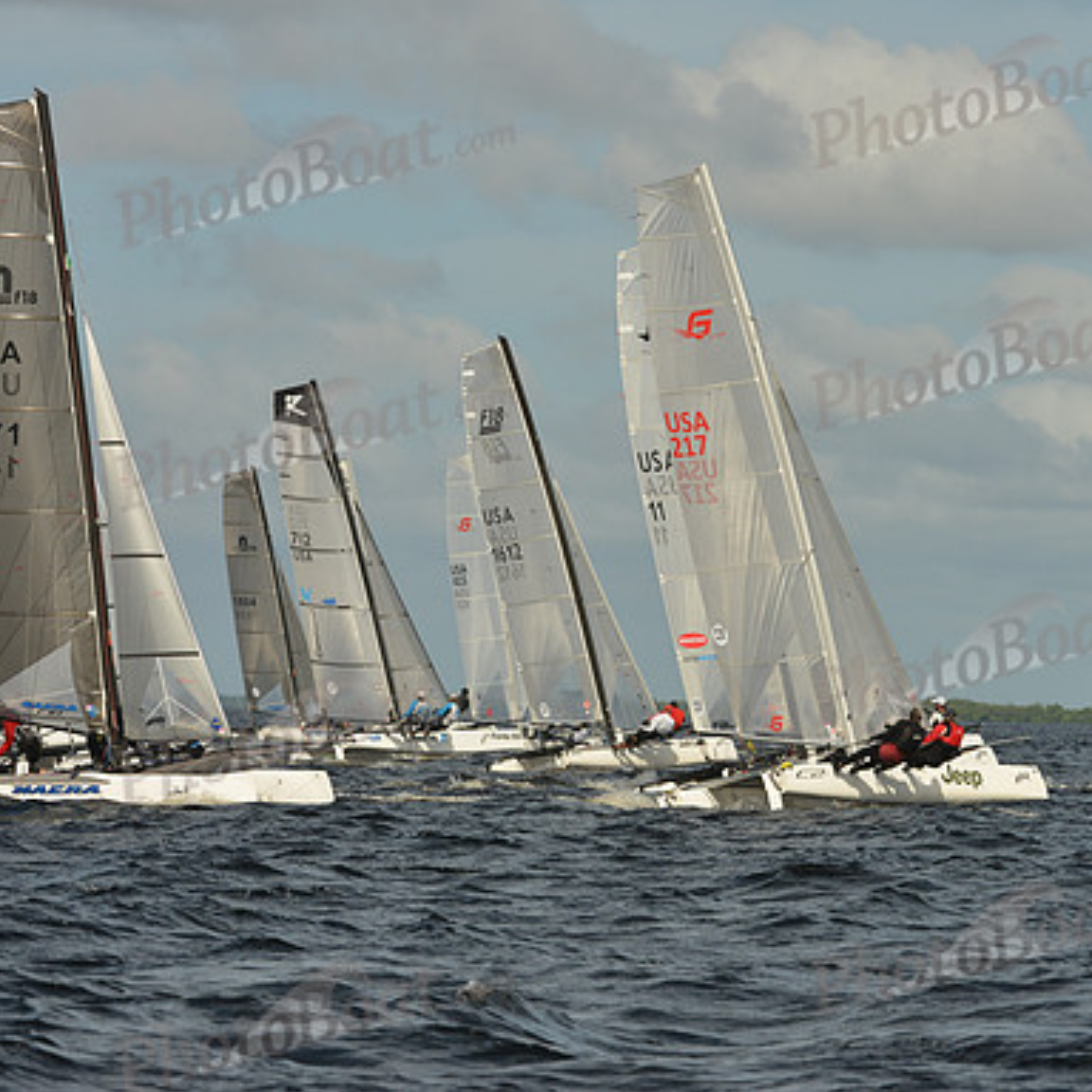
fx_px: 9172
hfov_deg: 6.8
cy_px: 545
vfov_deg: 6.8
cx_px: 665
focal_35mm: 257
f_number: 9
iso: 250
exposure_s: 1/800
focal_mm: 200
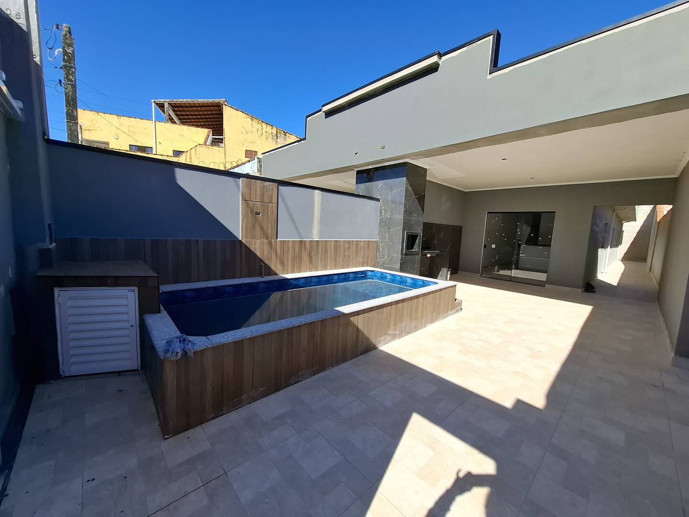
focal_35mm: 13
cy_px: 258
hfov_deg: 106.2
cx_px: 344
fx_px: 259
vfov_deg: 89.9
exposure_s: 1/869
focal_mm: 1.74
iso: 40
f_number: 2.2
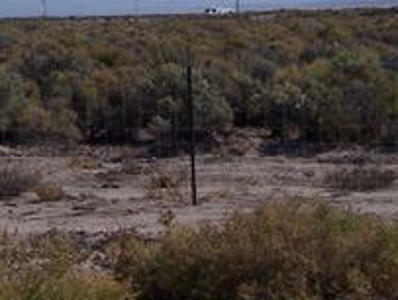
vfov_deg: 13.6
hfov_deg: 18.3
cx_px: 204
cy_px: -31
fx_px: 1232
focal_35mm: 107
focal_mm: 5.6
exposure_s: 1/1500
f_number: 5.6
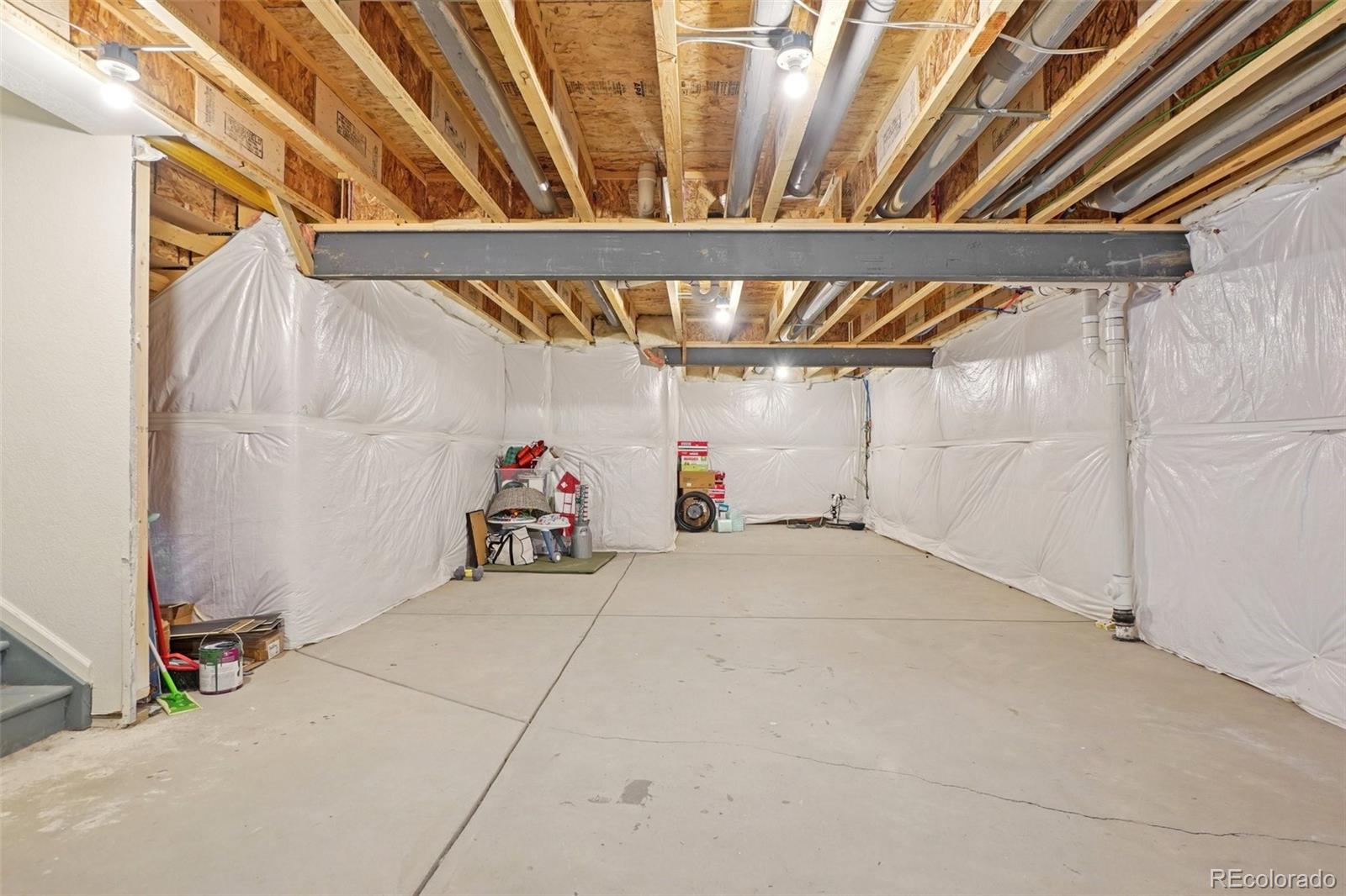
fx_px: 673
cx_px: 673
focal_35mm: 18
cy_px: 448
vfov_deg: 67.4
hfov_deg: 90.0
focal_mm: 12
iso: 400
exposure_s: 1/2
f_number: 8
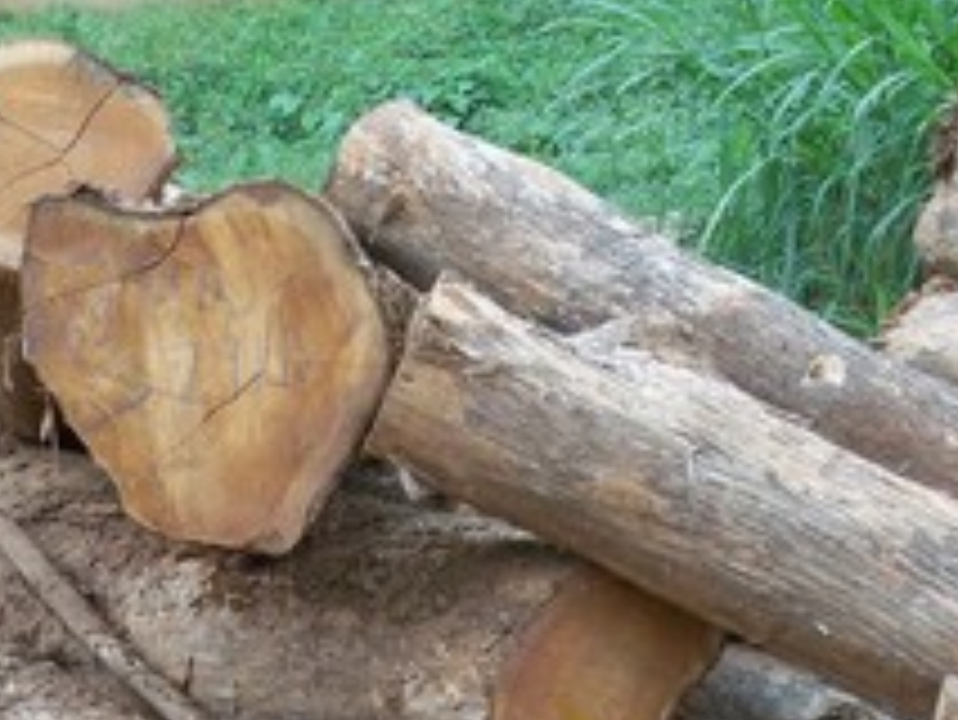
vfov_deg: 11.4
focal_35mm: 129
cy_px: 749
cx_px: 351
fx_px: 3572
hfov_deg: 15.3
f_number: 4
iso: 100
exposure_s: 1/160
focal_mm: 9.7
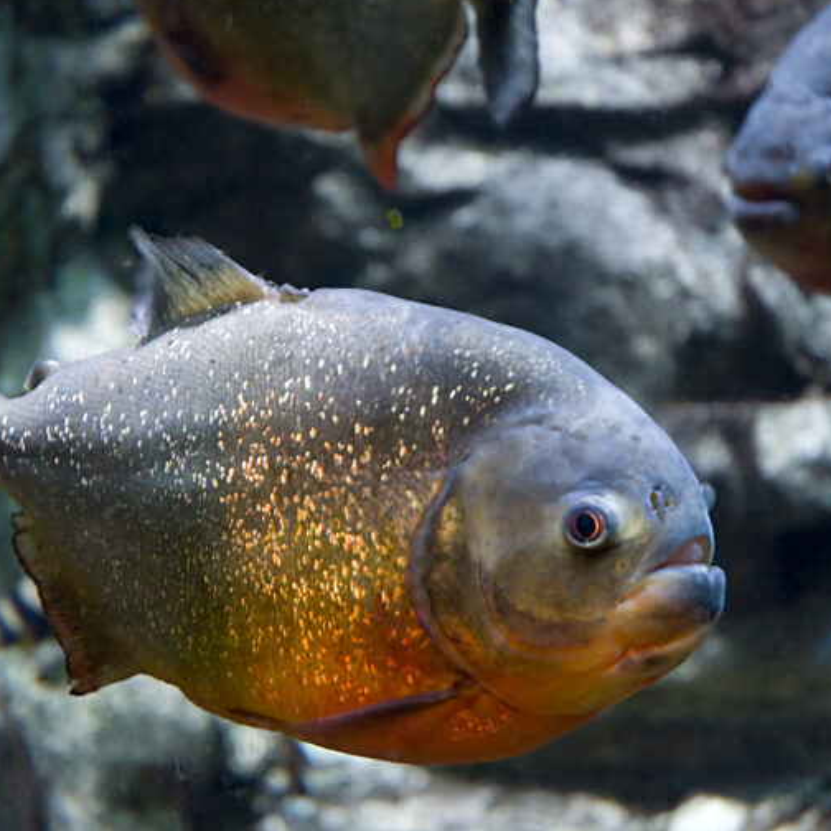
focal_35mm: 107
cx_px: 378
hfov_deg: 16.3
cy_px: 412
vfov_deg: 16.3
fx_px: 2897
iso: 640
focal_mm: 55
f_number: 4.5
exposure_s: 1/8
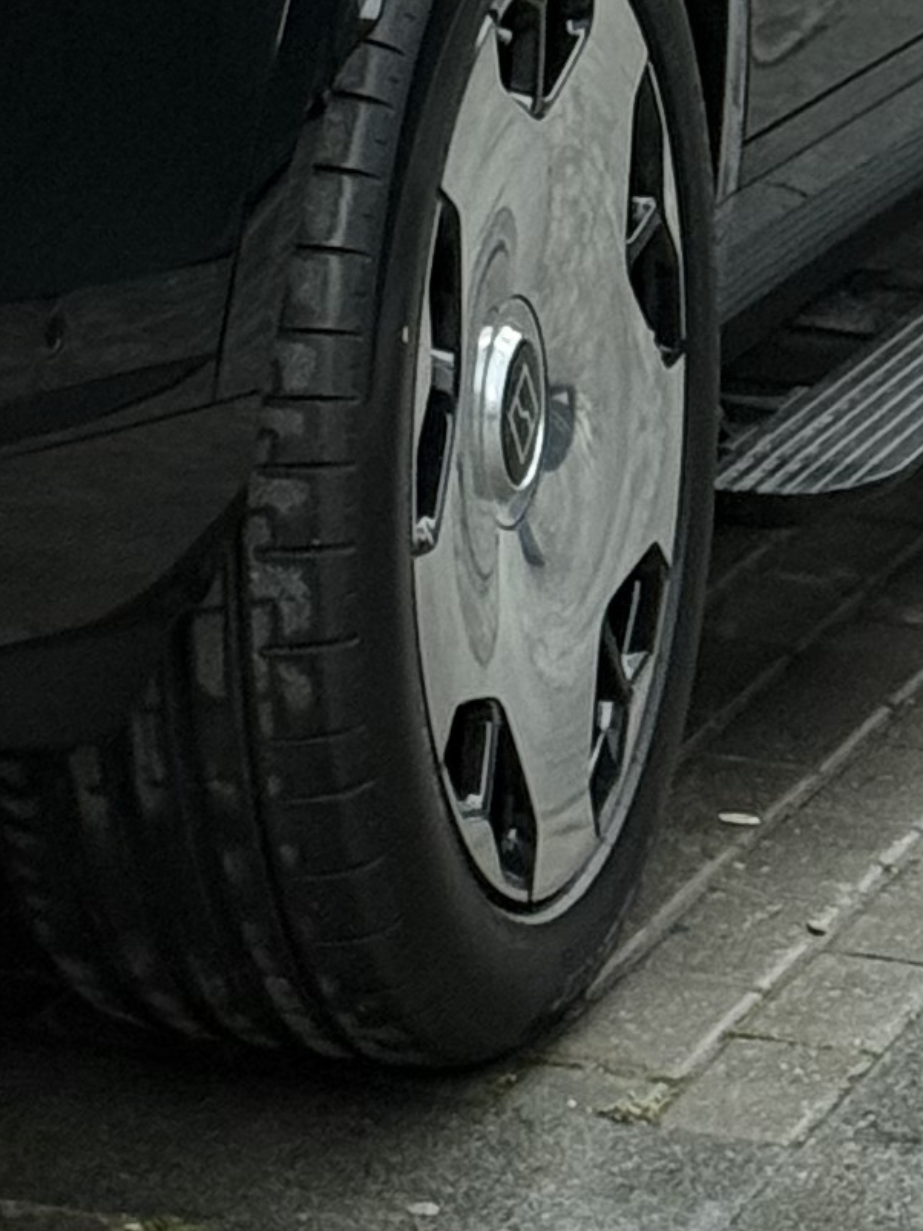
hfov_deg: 6.1
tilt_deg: +1.6
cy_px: -1800
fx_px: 8570
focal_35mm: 241
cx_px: -598
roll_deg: -0.4
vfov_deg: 7.6
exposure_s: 1/41
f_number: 1.78
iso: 250
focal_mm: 6.76
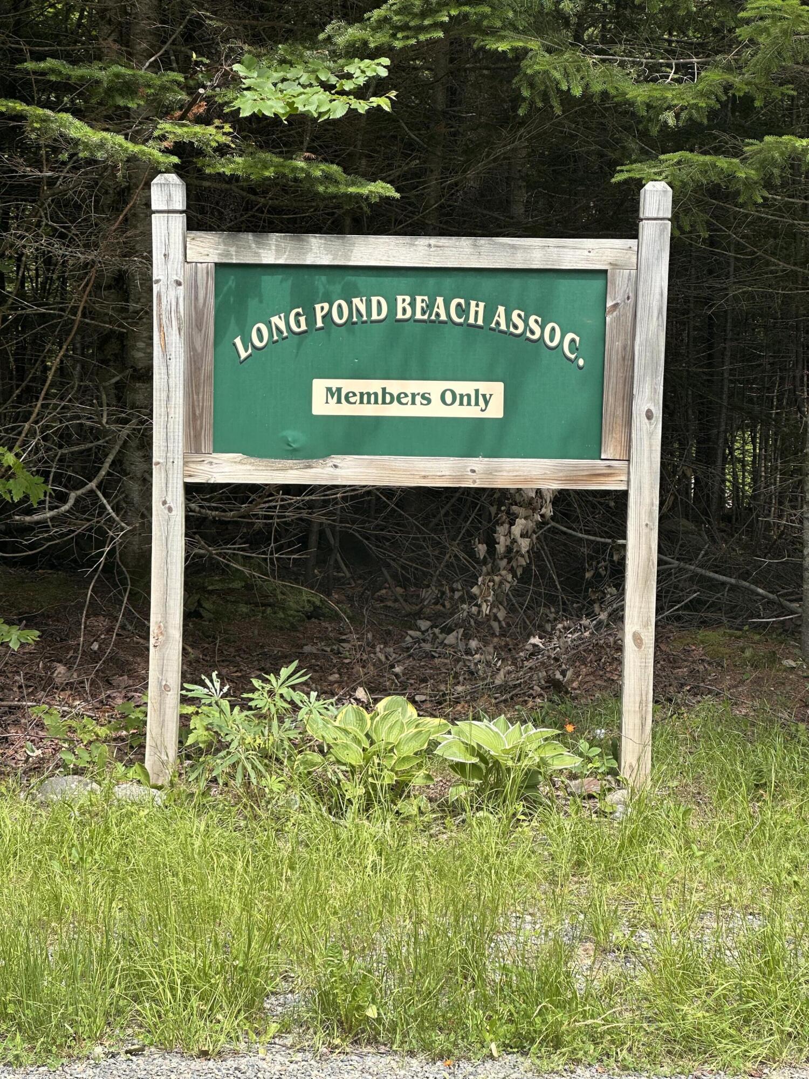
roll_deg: -1.6
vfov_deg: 25.3
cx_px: 404
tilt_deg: -5.3
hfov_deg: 19.1
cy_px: 540
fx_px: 2399
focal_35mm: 77
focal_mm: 9
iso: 32
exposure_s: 1/171
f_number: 2.8
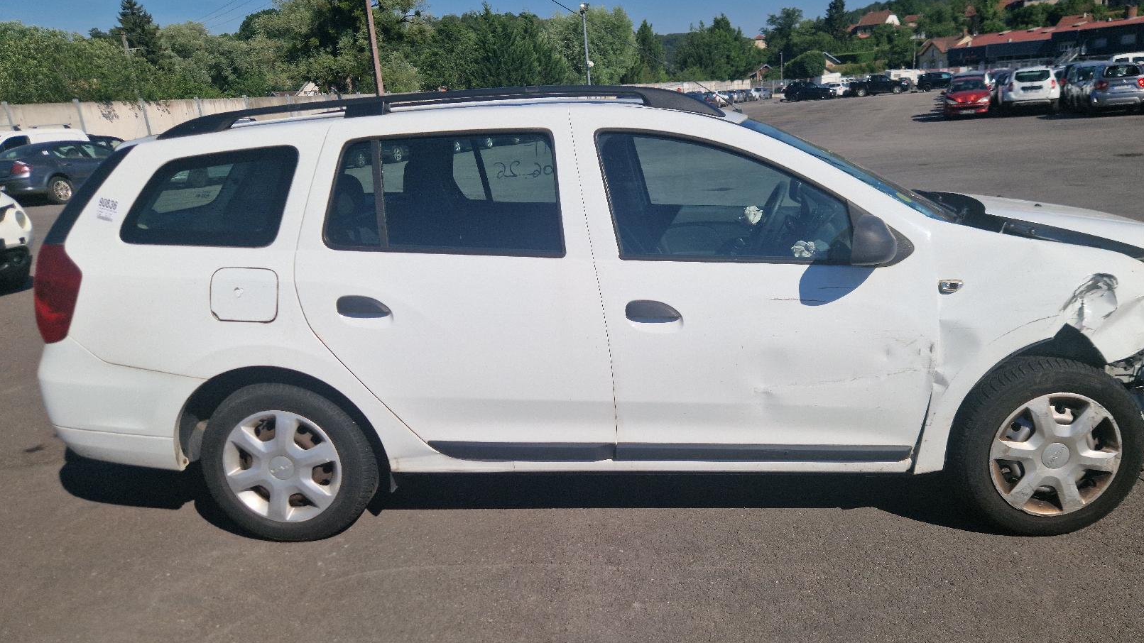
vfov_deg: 41.4
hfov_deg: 67.7
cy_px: 353
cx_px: 638
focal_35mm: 28
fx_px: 849
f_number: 1.8
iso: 50
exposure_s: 1/3333
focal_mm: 5.4
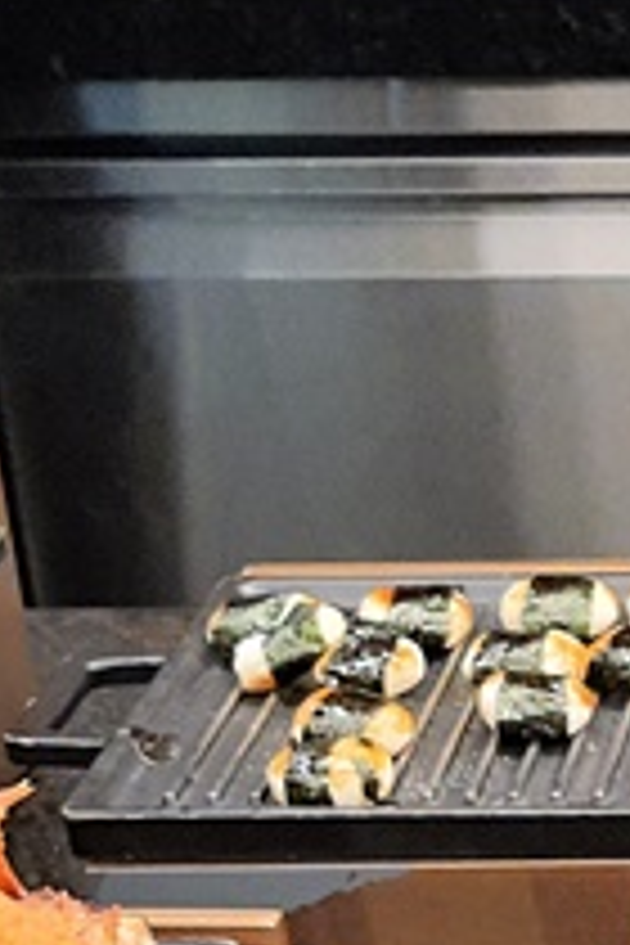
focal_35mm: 129
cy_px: 1125
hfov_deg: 10.1
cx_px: 1112
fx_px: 3386
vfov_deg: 15.3
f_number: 1.7
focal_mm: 4.32
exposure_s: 1/60
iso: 200
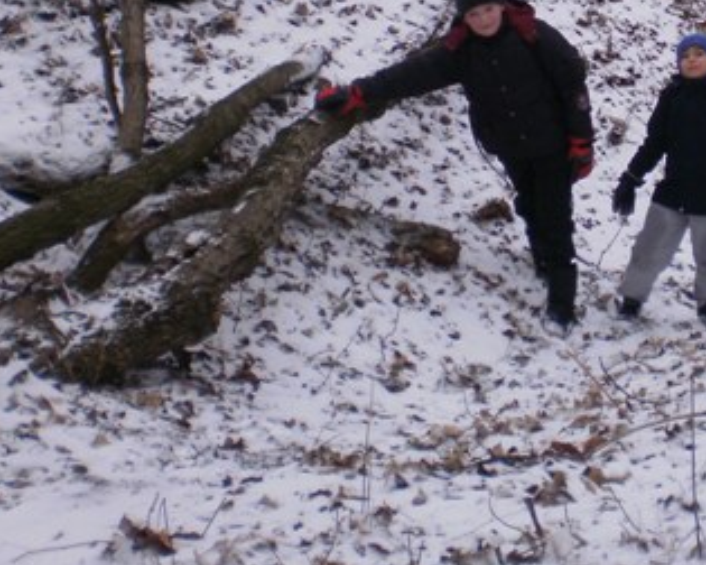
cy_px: 4
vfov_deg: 17.9
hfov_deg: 22.4
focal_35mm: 84
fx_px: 1755
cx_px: 565
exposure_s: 1/125
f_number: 3.1
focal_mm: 6.3
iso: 100
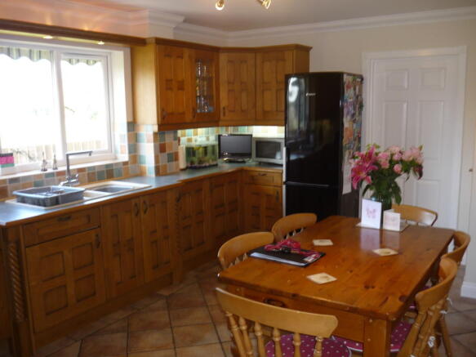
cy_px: 178
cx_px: 238
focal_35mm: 33
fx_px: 454
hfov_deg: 55.4
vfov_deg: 42.9
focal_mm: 5.5
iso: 125
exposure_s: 1/30
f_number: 2.8
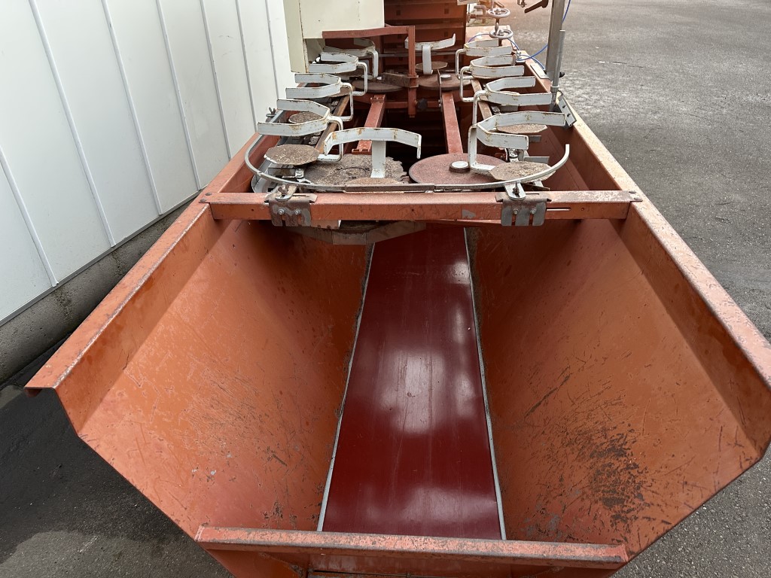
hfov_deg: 71.6
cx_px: 386
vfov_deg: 56.8
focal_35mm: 24
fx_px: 535
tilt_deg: -32.4
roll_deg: +0.5
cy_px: 289
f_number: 1.78
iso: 250
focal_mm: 6.86
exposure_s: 1/70
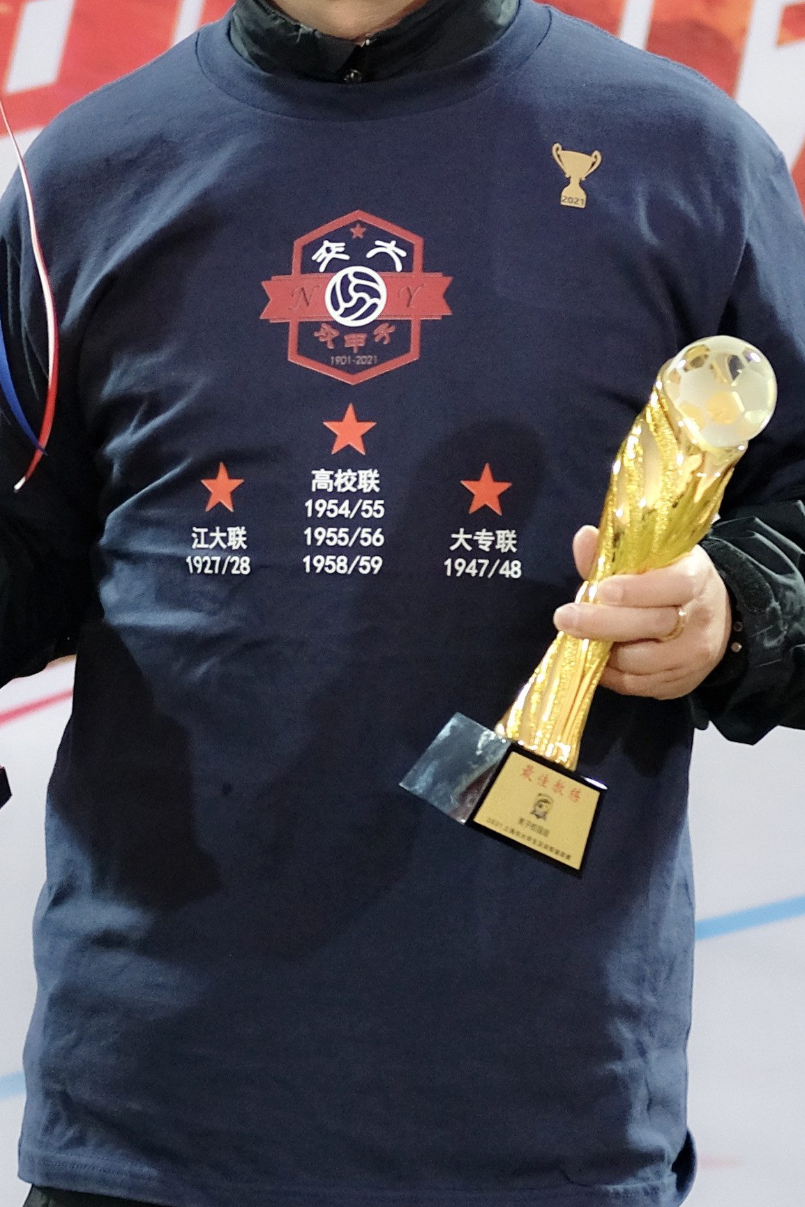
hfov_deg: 14.4
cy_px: 221
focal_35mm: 95
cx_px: 238
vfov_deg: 21.2
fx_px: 3186
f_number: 2
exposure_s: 1/125
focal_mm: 35
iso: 1000
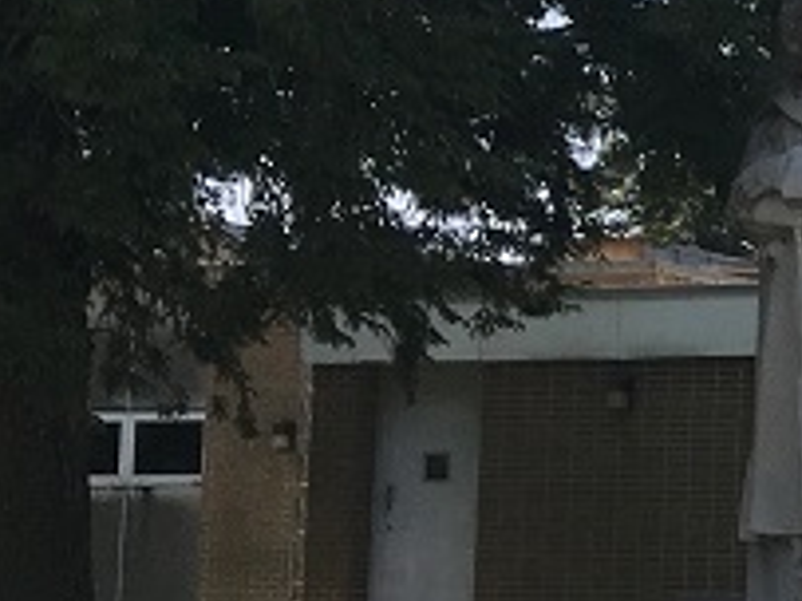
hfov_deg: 11.3
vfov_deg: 10.4
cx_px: 1967
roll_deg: -0.3
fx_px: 3311
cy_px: 348
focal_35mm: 143
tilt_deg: +5.4
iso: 25
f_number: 2.2
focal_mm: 4.15
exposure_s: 1/1672
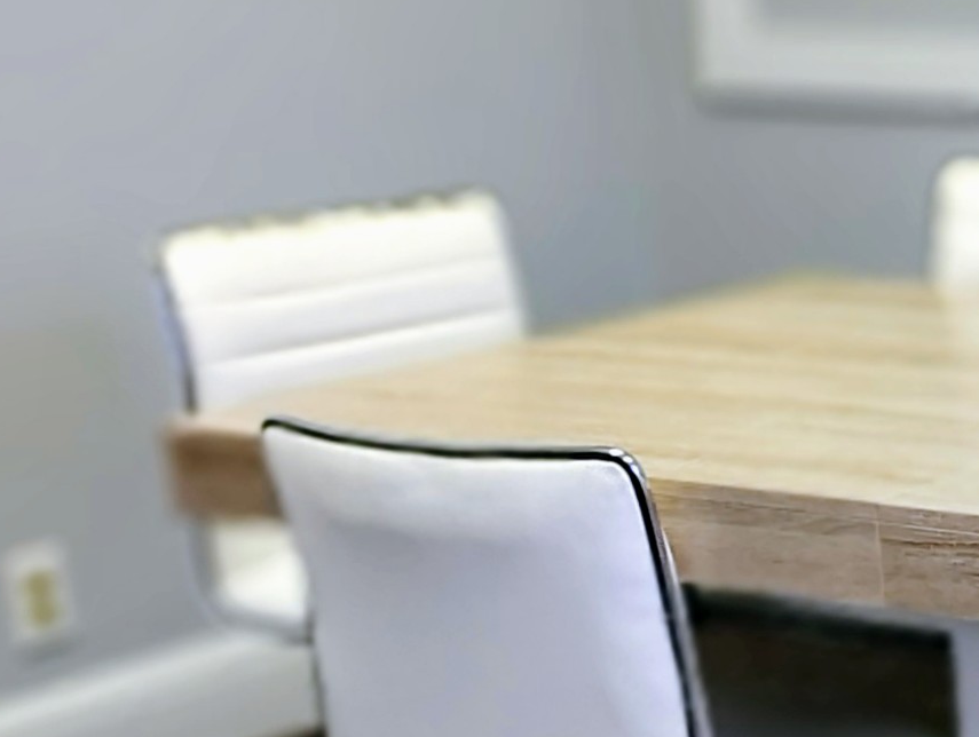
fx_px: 3201
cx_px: 1650
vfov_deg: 13.1
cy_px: 504
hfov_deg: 15.4
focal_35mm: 113
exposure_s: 1/60
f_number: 1.8
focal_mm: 5.56
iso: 734
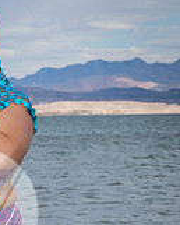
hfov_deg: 8.3
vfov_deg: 10.3
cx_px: -24
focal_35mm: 184
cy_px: 254
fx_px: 1224
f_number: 10
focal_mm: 70
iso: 64
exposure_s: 1/250
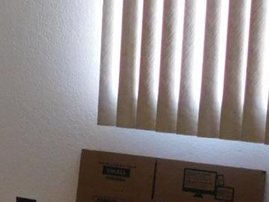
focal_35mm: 125
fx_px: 971
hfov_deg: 14.8
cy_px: 87
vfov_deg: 11.9
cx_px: -120
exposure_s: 1/8
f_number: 3.2
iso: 400
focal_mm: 5.3
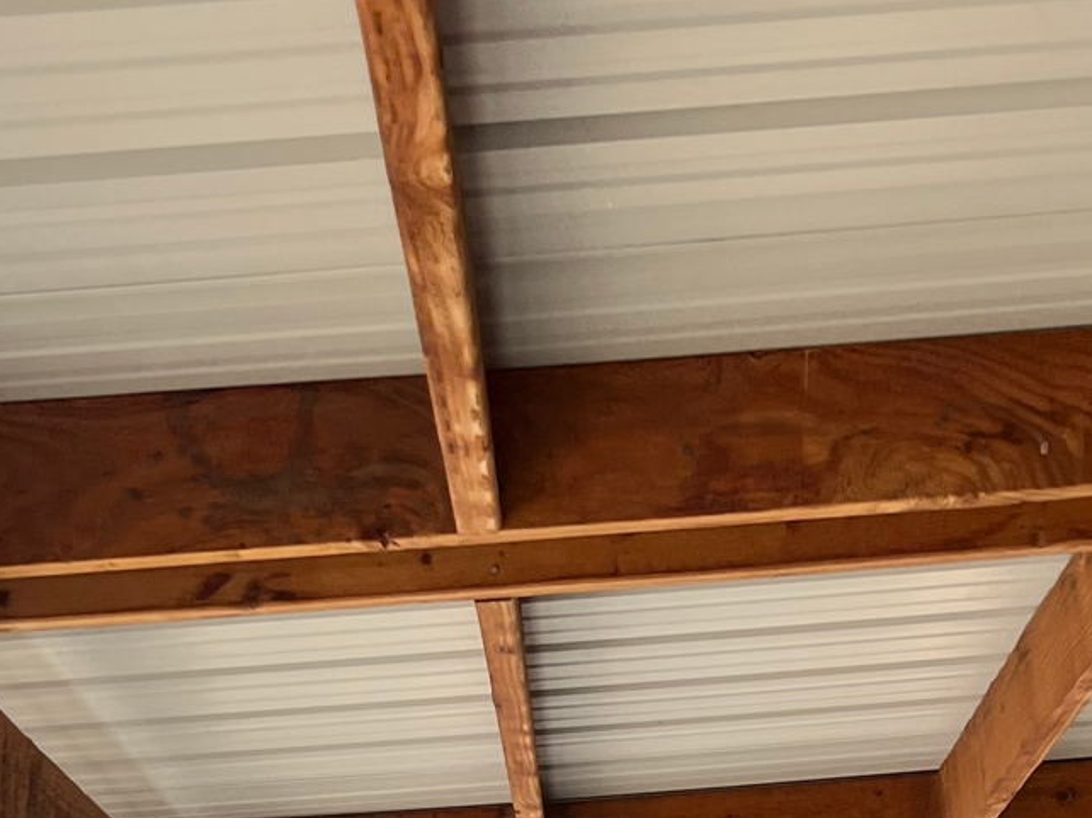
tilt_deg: -0.5
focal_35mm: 83
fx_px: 2617
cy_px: 1264
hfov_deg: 23.4
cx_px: 754
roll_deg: -1.1
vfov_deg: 16.1
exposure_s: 1/1124
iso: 50
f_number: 1.5
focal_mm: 5.7
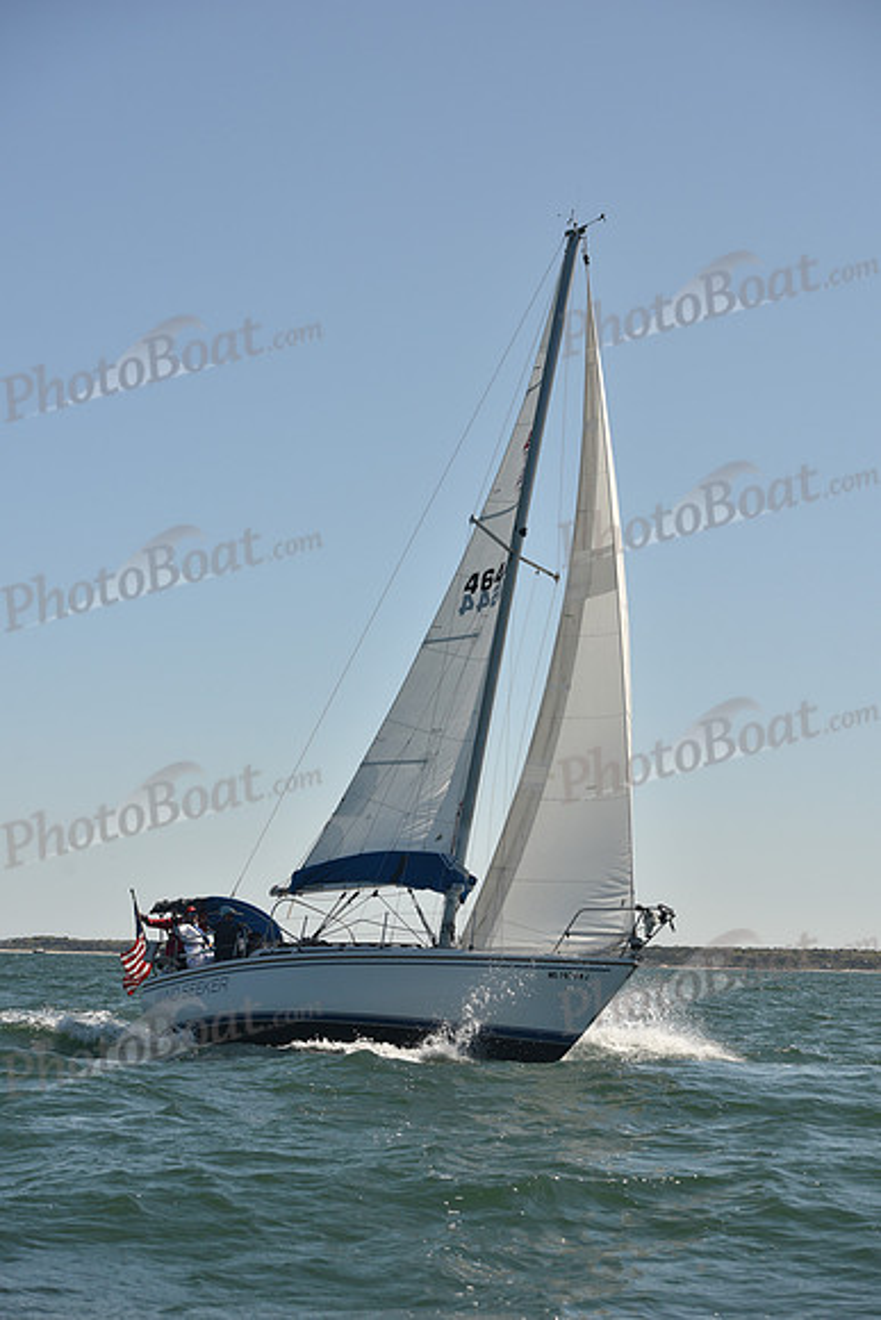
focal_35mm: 70
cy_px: 660
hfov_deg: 19.5
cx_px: 440
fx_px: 2568
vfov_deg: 28.8
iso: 250
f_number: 5.6
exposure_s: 1/1000
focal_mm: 70
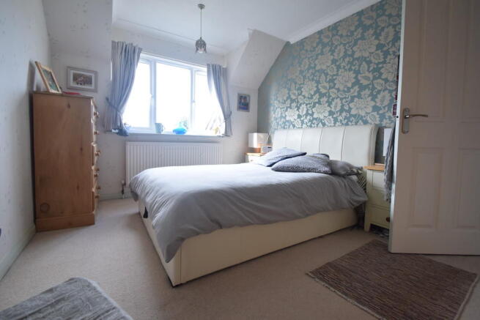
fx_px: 200
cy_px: 160
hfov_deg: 100.4
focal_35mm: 15
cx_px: 240
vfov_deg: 77.4
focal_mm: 10
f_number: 5.6
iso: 800
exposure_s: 1/125
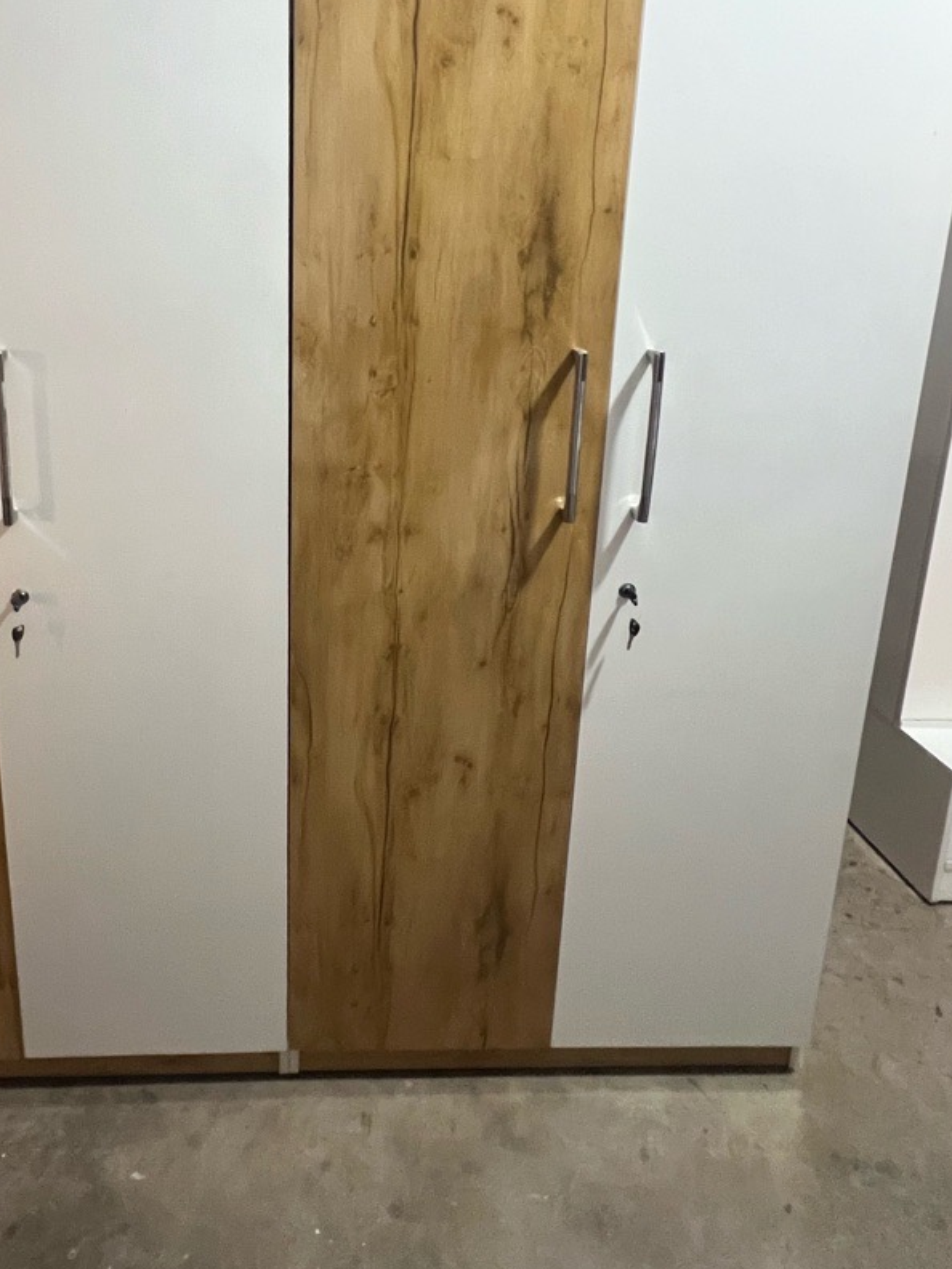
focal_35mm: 21
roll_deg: -0.3
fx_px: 770
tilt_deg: -11.6
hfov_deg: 61.1
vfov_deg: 76.1
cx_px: 282
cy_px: 409
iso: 640
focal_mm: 1.57
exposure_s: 1/50
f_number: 1.8
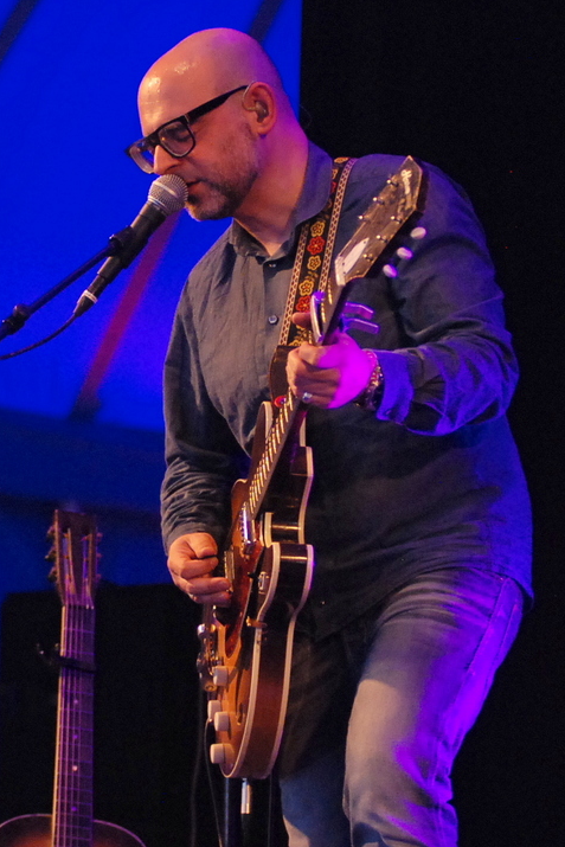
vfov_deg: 16.9
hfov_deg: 11.3
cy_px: 422
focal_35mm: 121
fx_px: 2847
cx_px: 282
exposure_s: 1/125
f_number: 2.8
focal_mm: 80
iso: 1600
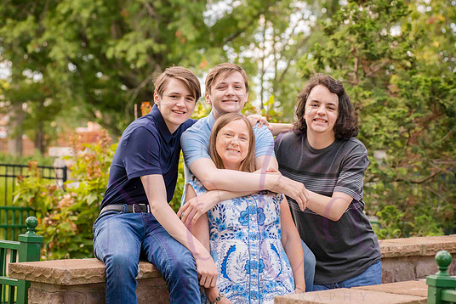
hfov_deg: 21.9
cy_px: 146
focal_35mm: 93
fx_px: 1179
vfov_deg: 14.7
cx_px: 234
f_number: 5
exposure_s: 1/320
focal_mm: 86
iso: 400
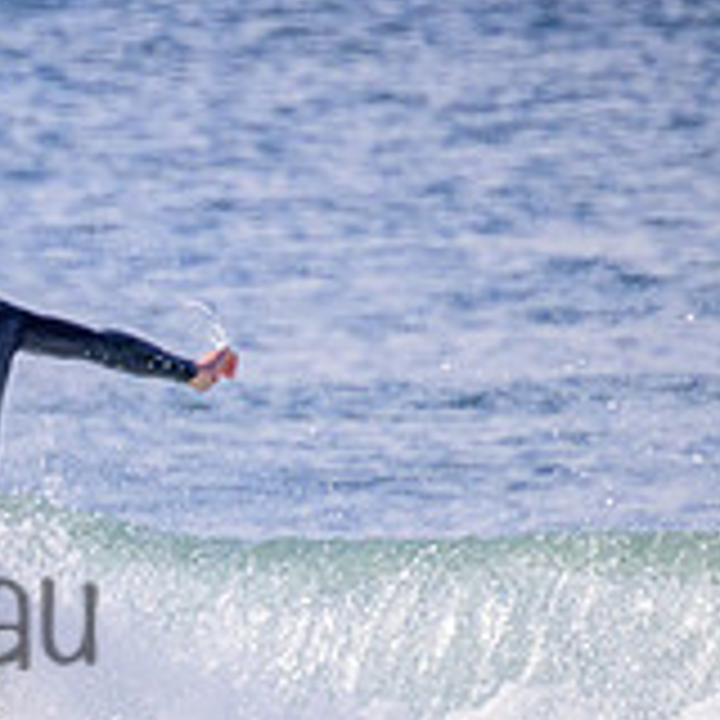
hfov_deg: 0.7
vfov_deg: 0.7
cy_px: 560
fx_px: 57936
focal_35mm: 2462
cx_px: -378
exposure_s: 1/2000
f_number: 11
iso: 1600
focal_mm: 800
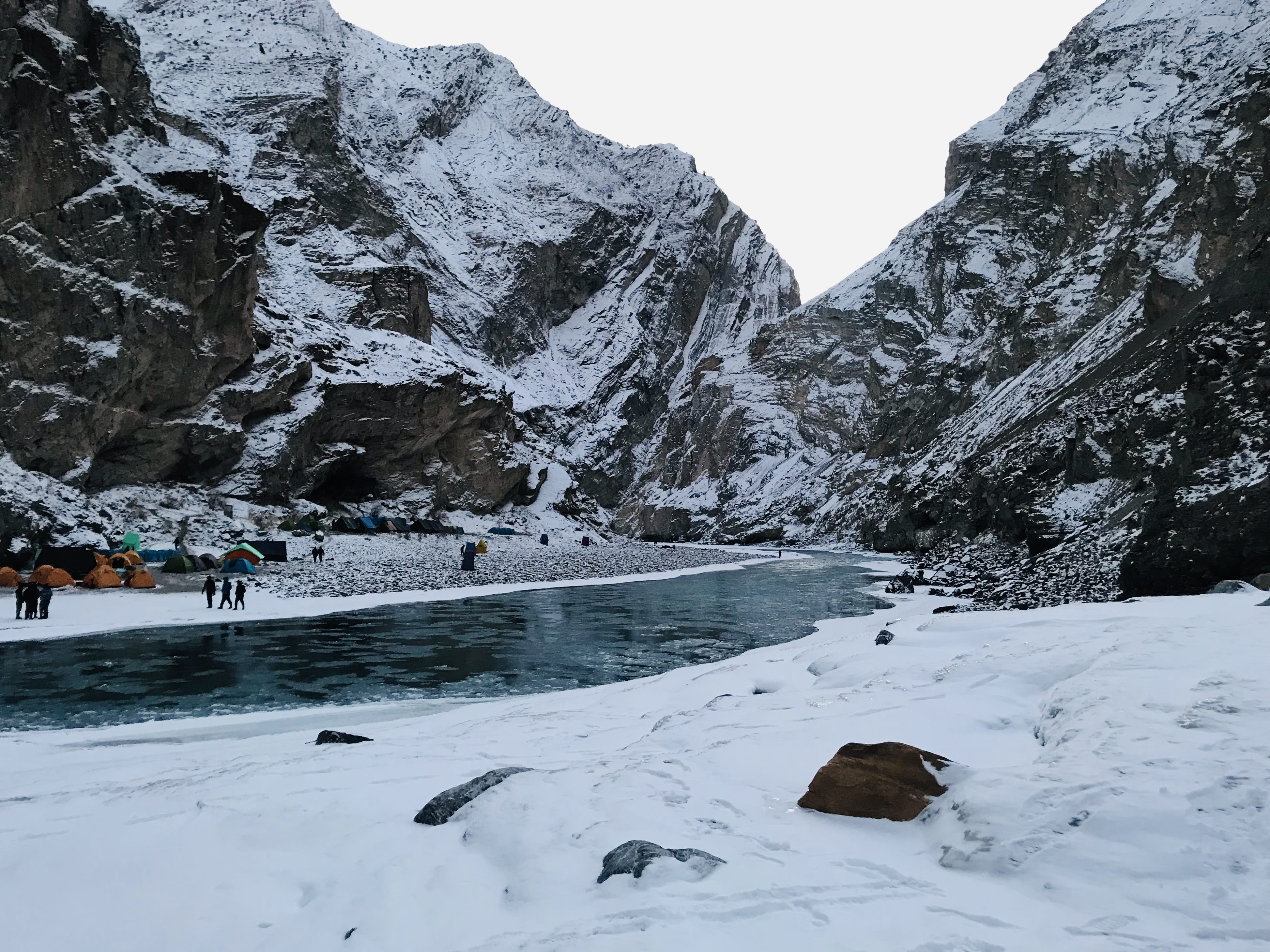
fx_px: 1064
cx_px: 637
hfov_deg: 61.7
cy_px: 464
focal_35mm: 29
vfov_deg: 48.2
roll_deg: -0.6
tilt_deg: +3.4
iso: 40
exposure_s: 1/20
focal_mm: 3.99
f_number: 1.8
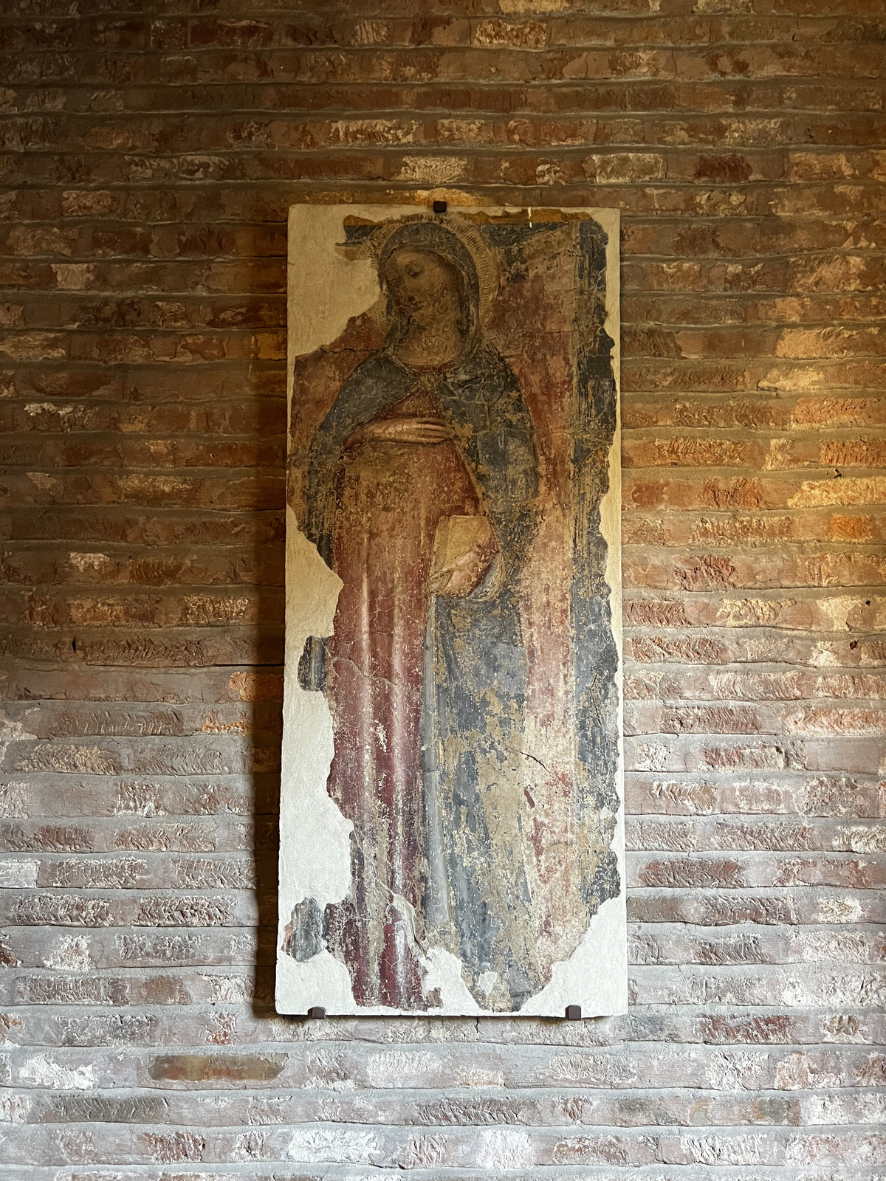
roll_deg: -0.2
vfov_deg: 67.3
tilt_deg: +4.3
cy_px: 590
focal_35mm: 26
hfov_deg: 53.1
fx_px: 887
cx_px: 443
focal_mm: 5.7
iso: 400
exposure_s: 1/50
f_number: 1.5
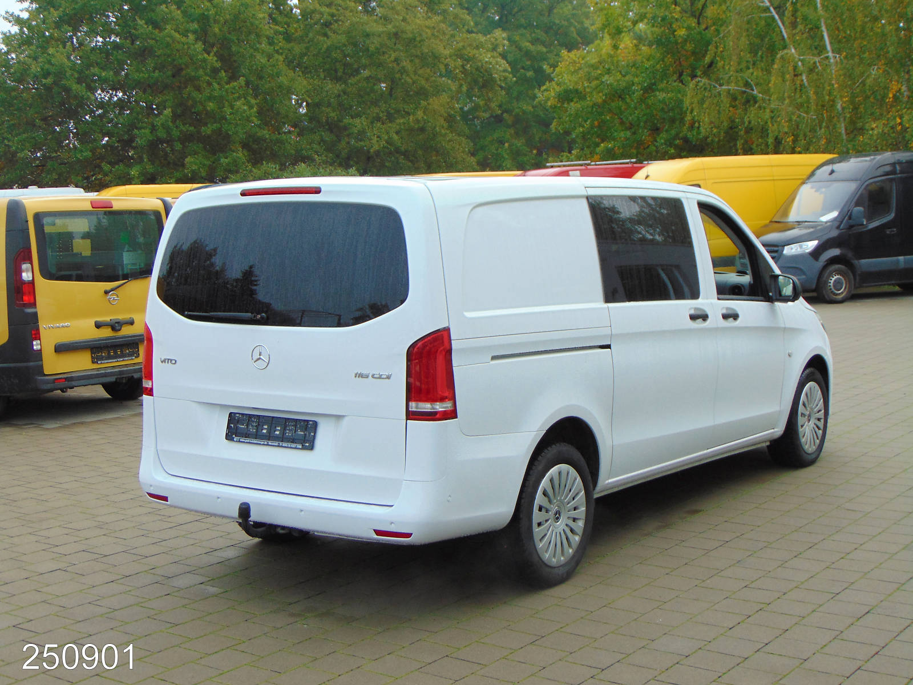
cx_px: 456
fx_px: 1319
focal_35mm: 50
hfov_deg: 38.2
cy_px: 342
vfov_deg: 29.1
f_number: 3.5
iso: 80
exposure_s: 1/80
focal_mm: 9
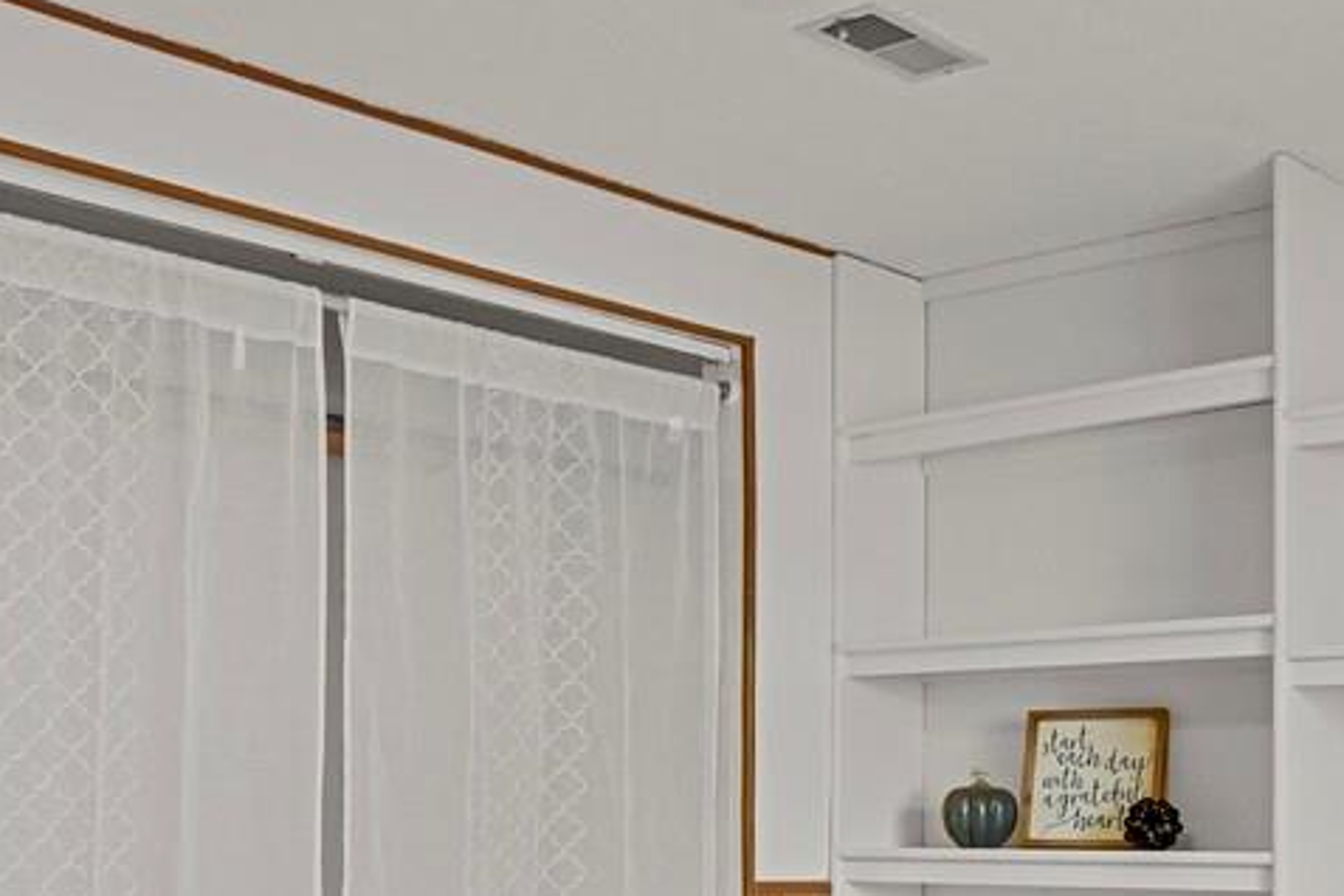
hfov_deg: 34.9
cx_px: 514
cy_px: 834
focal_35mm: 57
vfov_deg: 23.1
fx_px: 2128
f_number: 8
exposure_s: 1/20
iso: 12800
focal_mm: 17
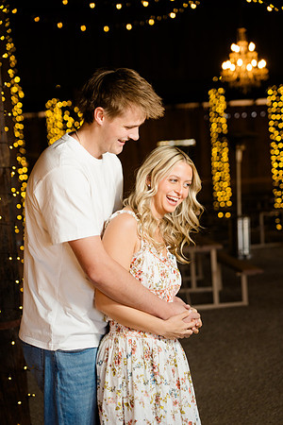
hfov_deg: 15.9
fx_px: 1014
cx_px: 142
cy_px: 212
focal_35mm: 86
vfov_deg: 23.6
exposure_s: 1/200
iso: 800
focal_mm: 86
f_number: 4
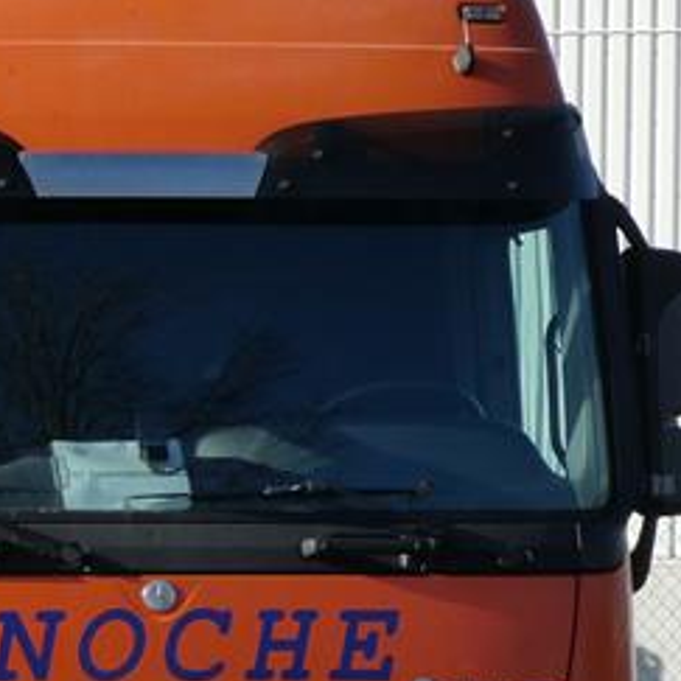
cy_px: 524
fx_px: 6855
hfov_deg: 5.6
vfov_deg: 5.7
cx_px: -328
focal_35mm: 308
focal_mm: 19
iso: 80
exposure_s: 1/400
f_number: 5.1
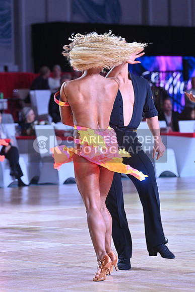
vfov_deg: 10.8
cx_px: 98
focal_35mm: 190
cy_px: 146
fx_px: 1543
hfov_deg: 7.2
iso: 4000
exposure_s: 1/400
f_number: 7.1
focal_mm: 190
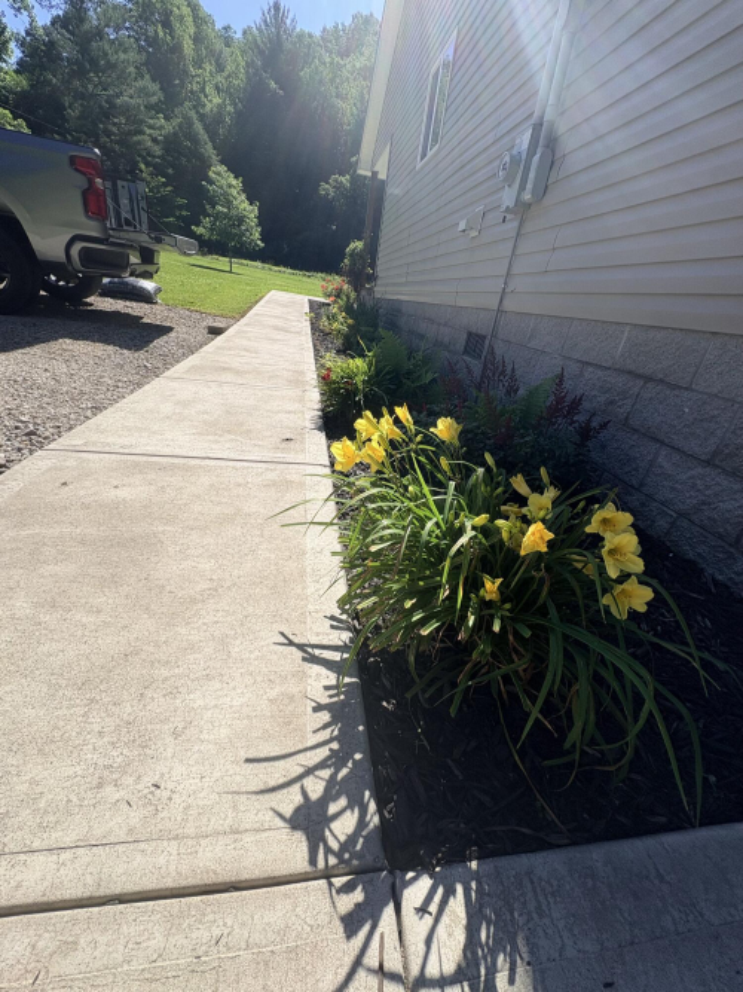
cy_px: 496
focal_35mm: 14
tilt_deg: -25.4
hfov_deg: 85.7
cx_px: 372
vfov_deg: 102.1
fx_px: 401
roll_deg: -8.7
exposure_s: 1/2273
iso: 40
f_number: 2.2
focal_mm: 2.22
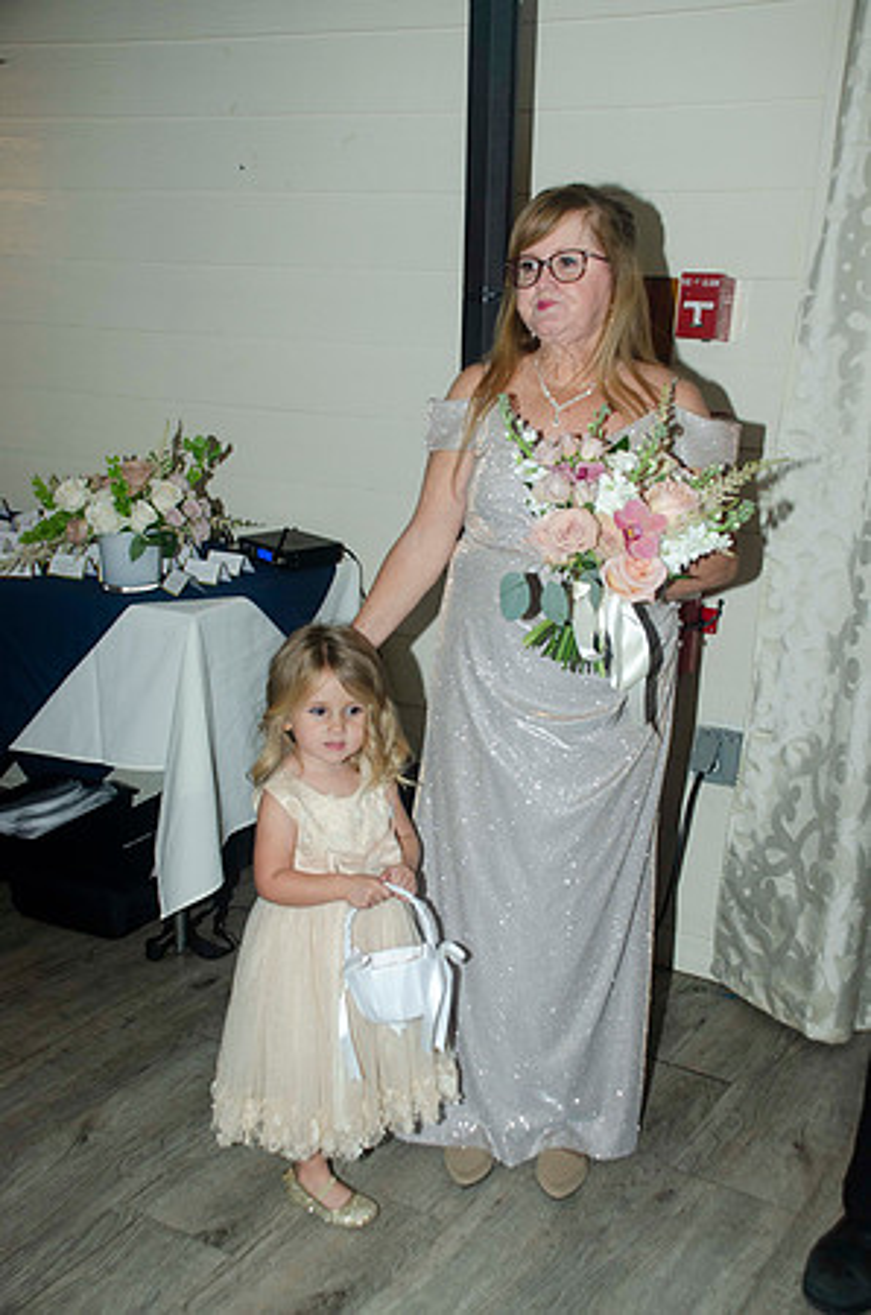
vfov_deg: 46.5
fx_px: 1531
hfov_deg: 31.8
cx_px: 436
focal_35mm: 42
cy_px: 658
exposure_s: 1/60
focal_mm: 28
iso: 400
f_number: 5.6
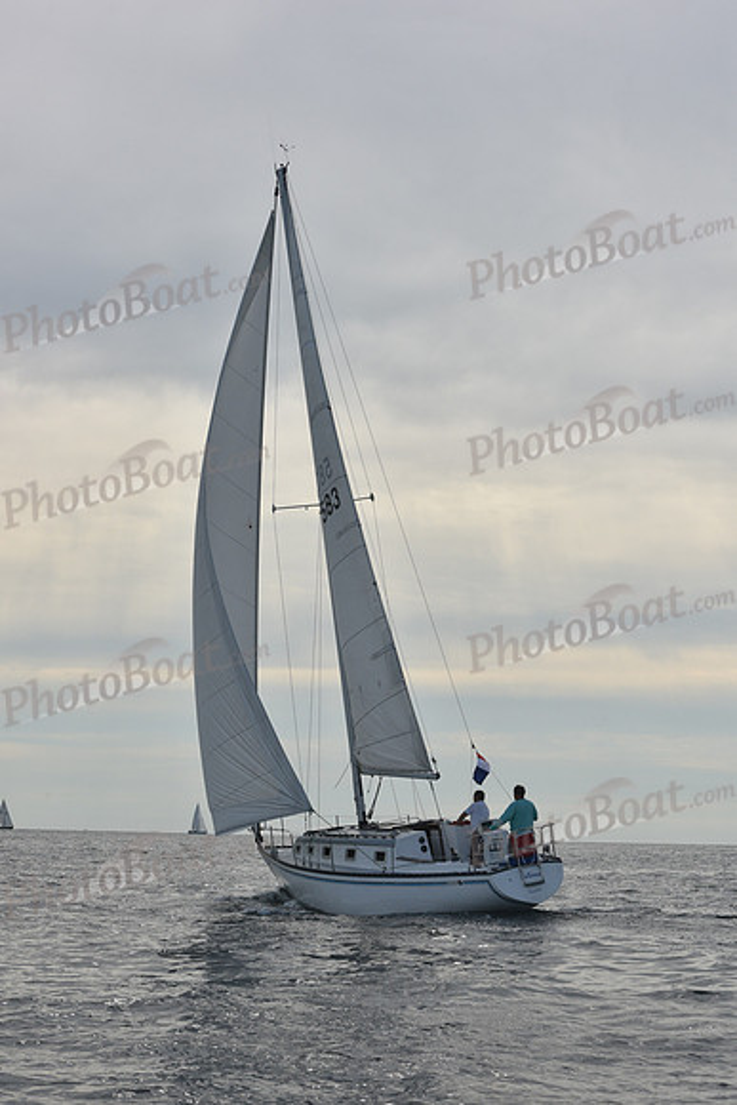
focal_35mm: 70
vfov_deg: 28.8
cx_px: 368
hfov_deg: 19.5
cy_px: 552
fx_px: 2148
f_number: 10
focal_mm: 70
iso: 320
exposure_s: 1/1000
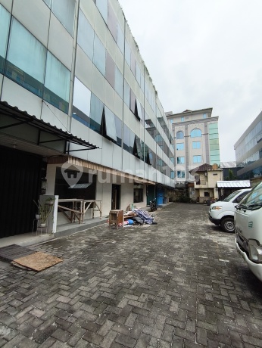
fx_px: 151
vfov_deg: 98.1
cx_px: 131
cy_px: 174
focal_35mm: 15
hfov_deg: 81.9
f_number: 2.2
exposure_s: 1/1307
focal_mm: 1.65
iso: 50
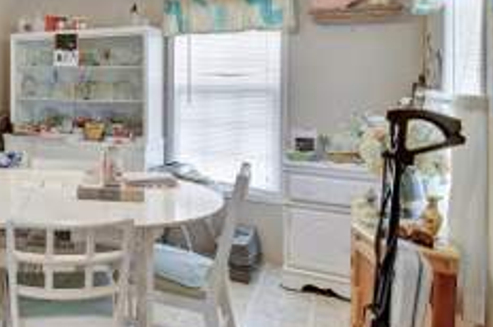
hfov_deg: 52.6
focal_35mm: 31
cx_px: 45
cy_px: 82
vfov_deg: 41.0
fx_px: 424
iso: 1100
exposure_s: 1/10
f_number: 8
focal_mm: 10
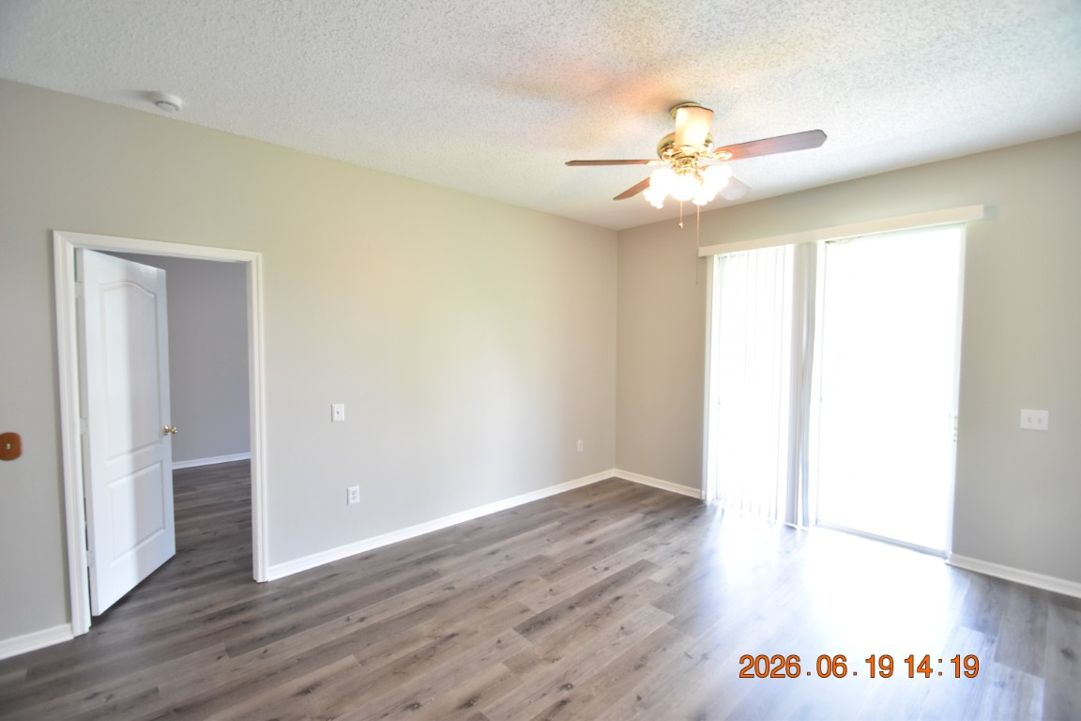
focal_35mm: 15
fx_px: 450
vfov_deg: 77.3
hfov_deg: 100.4
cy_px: 360
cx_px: 540
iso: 800
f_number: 3.5
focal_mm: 10
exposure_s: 1/45
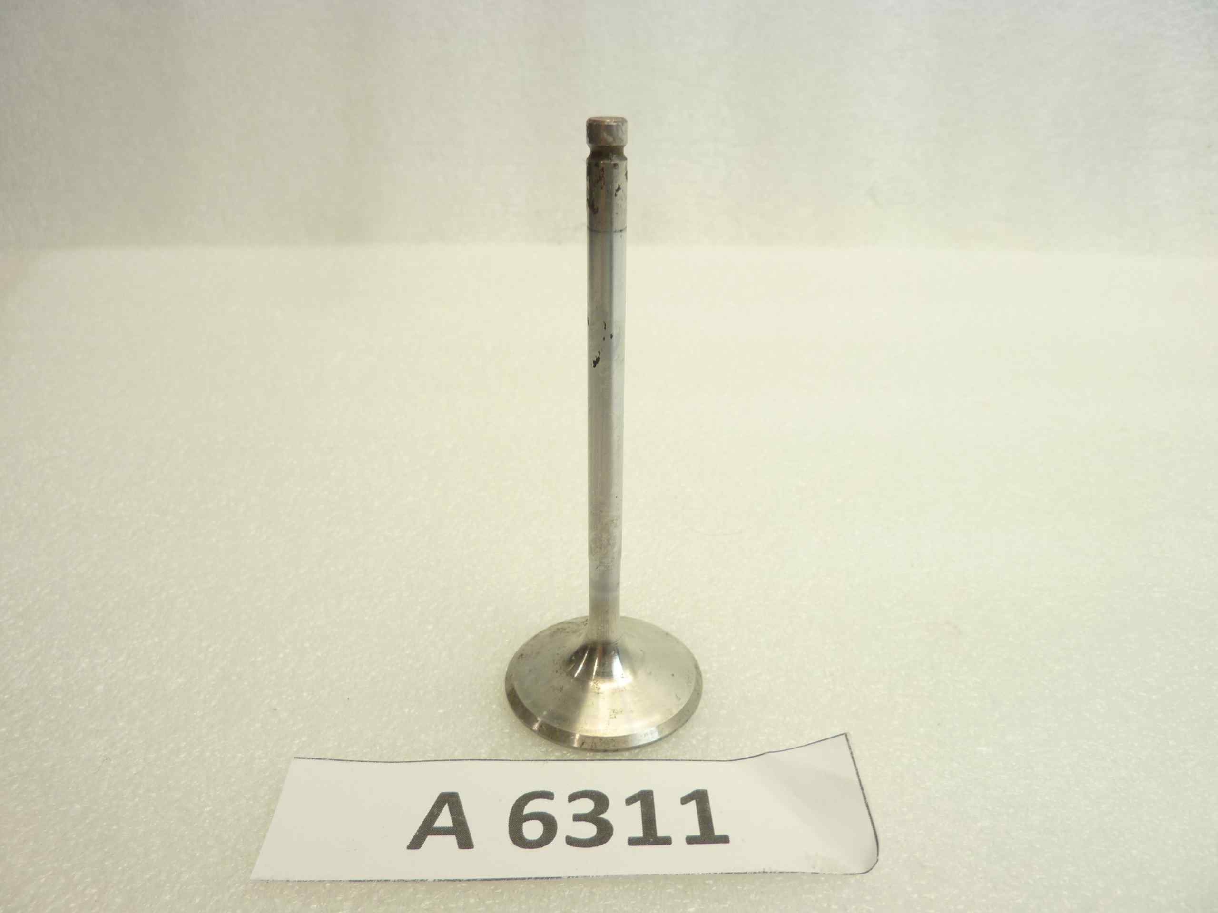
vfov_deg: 54.9
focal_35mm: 25
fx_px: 880
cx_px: 609
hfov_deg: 69.4
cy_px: 456
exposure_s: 1/25
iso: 80
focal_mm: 4.1
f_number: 3.3
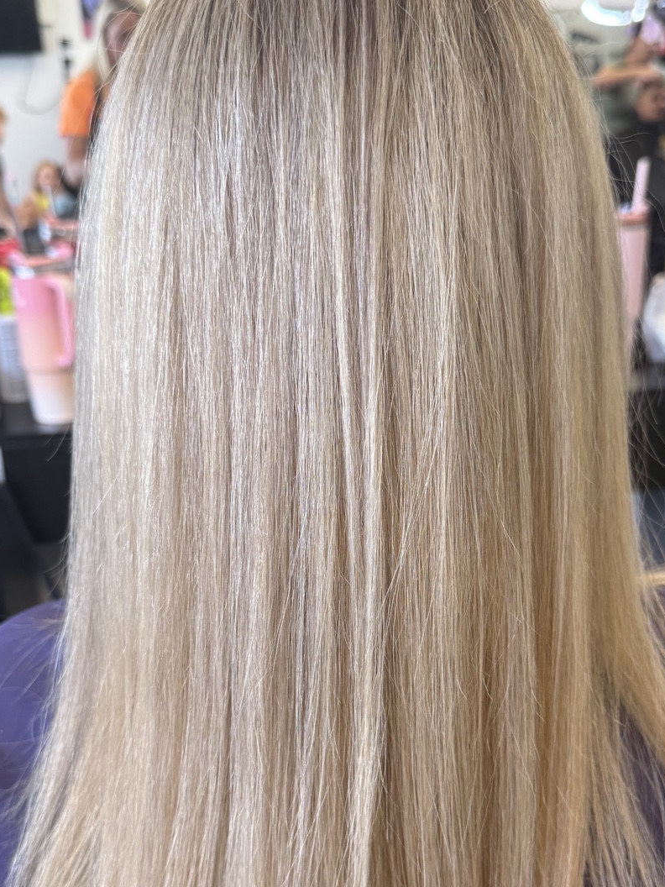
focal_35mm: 40
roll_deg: +1.6
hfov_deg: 35.9
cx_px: 364
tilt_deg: -21.4
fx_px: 1025
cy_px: 531
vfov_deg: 46.5
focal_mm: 6.76
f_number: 1.78
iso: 80
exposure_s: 1/120
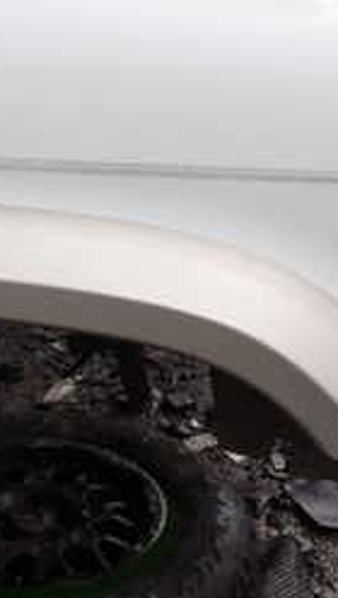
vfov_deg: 26.4
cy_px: 135
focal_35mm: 79
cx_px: -5
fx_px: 1255
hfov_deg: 15.1
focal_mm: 5.4
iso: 100
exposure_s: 1/320
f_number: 3.2
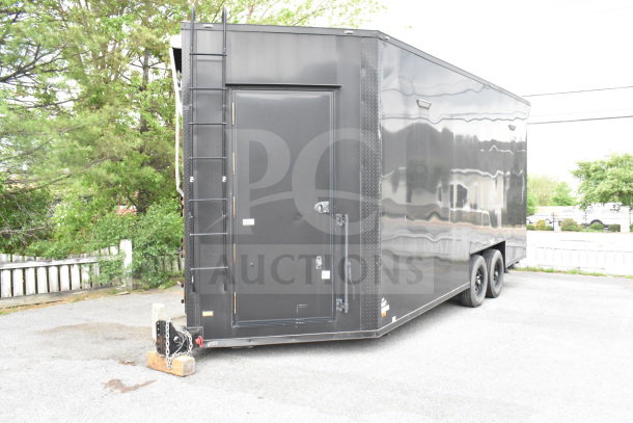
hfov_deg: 59.5
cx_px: 316
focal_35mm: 32
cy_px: 212
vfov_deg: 41.7
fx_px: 554
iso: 6400
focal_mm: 21
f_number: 10
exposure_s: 1/400
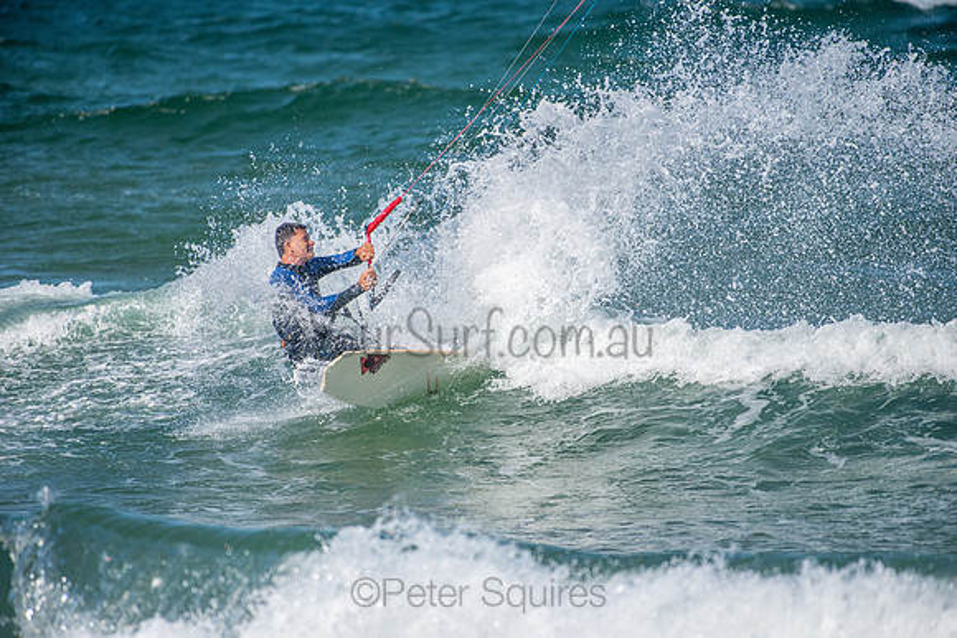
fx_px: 13294
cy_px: 319
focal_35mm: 500
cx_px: 478
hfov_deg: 4.1
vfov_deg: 2.8
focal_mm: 500
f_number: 5.6
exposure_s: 1/4000
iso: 400
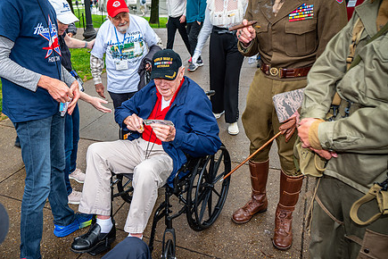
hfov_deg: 57.8
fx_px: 345
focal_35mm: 32
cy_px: 110
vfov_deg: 41.0
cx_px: 139
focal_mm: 24
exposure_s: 1/60
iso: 140
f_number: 4
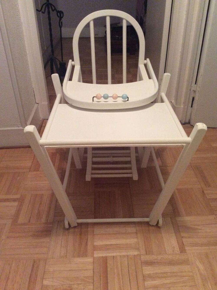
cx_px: 108
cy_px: 145
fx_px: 268
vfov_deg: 56.9
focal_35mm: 32
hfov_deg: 44.1
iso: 250
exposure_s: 1/25
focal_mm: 3.3
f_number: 2.4
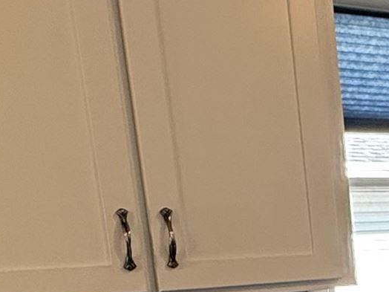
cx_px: 586
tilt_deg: -11.0
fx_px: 921
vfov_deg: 16.7
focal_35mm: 82
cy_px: 410
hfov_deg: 20.4
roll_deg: +1.8
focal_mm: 2.22
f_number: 2.2
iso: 250
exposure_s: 1/120
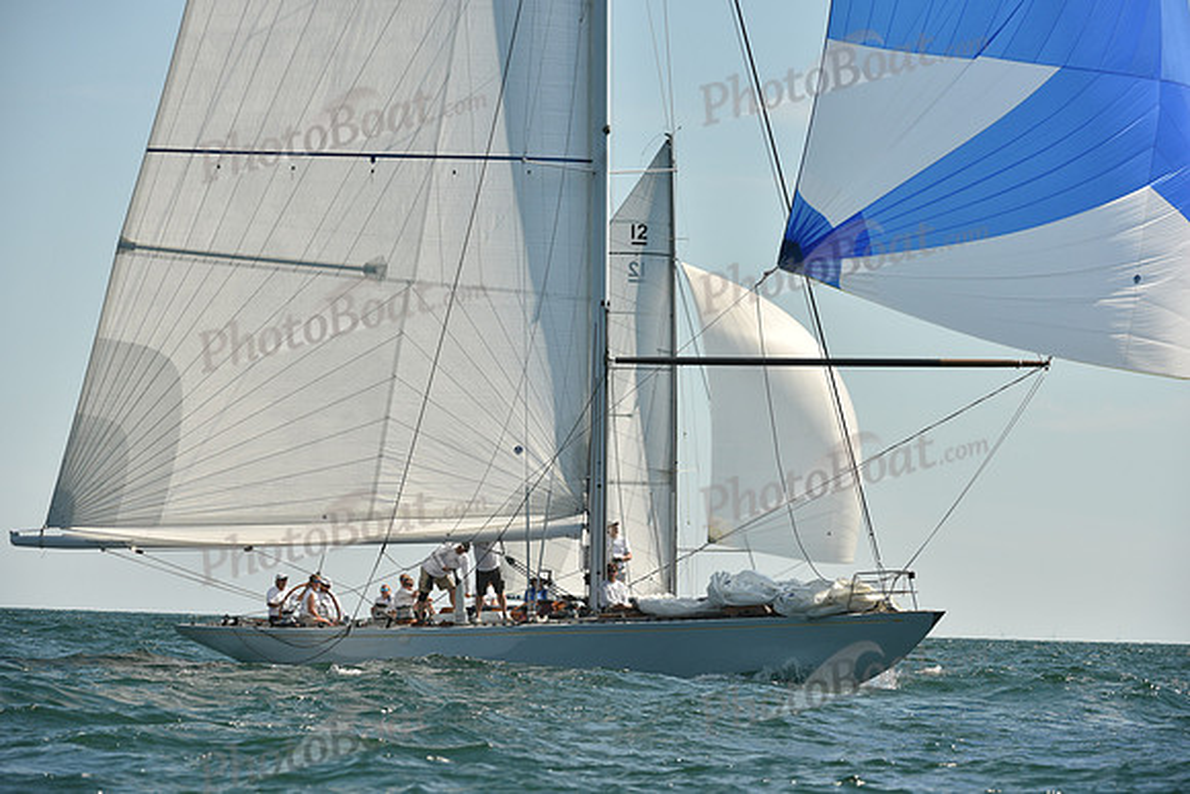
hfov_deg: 10.3
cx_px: 595
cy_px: 397
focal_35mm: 200
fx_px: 6612
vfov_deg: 6.9
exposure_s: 1/1000
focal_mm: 200
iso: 250
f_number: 7.1
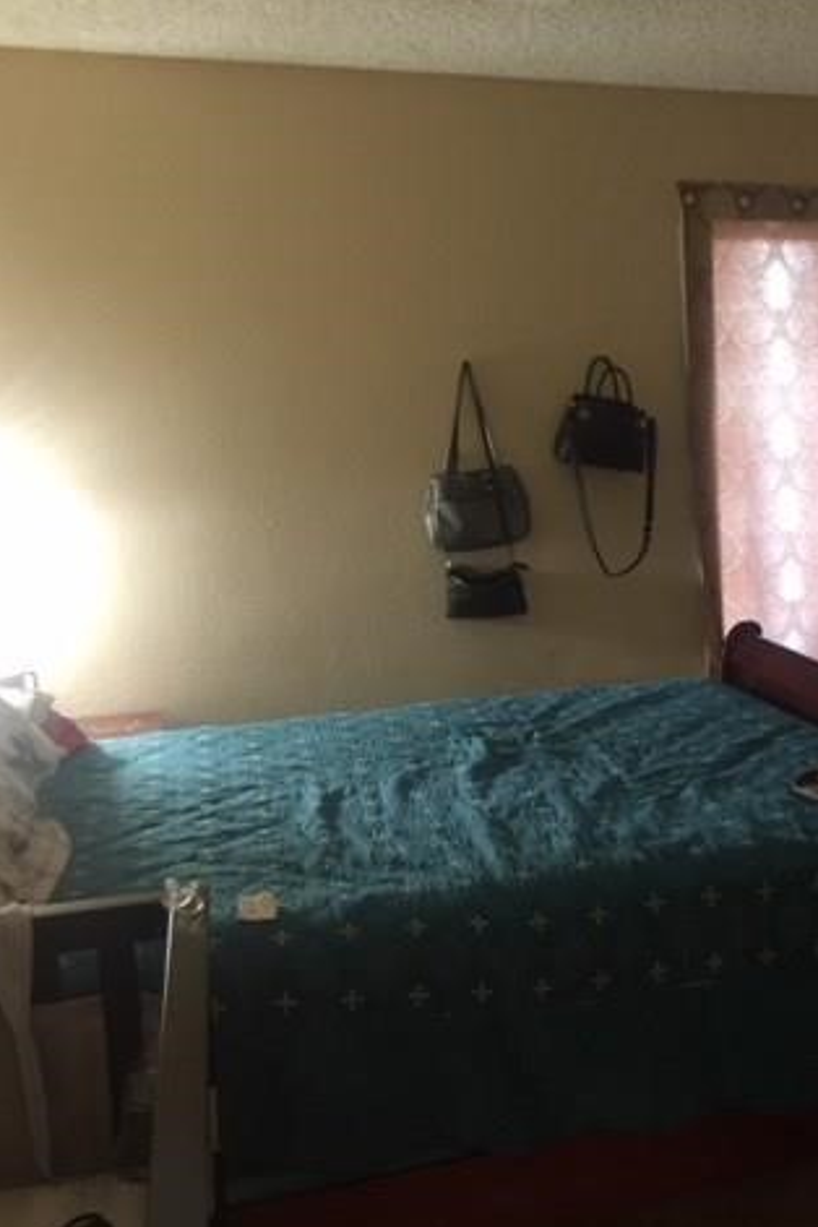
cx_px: 742
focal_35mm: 41
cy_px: 615
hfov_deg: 31.1
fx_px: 1397
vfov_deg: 47.4
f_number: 2.2
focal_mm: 4.15
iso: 100
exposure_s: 1/8
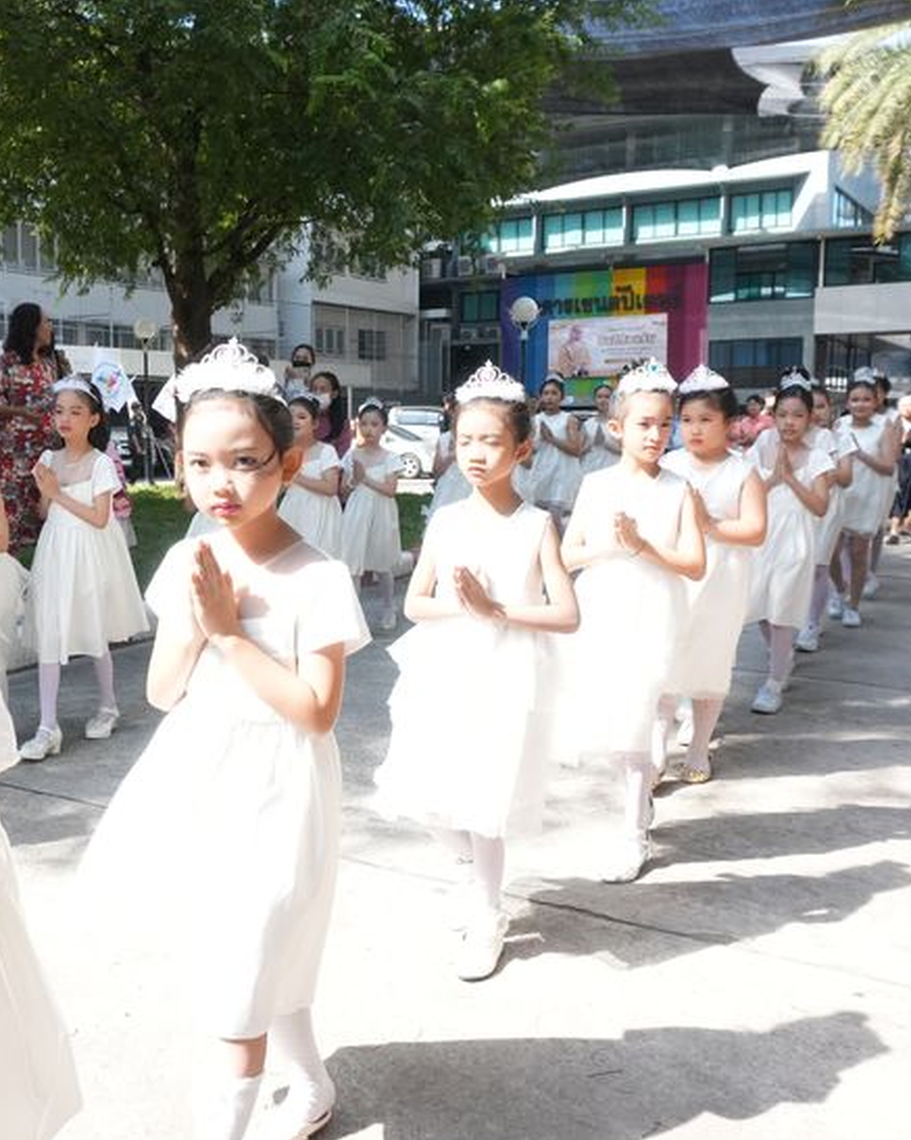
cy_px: 571
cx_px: 285
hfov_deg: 42.6
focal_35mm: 34
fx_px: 1147
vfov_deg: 52.9
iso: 1600
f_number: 6.3
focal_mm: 16
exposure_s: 1/1000
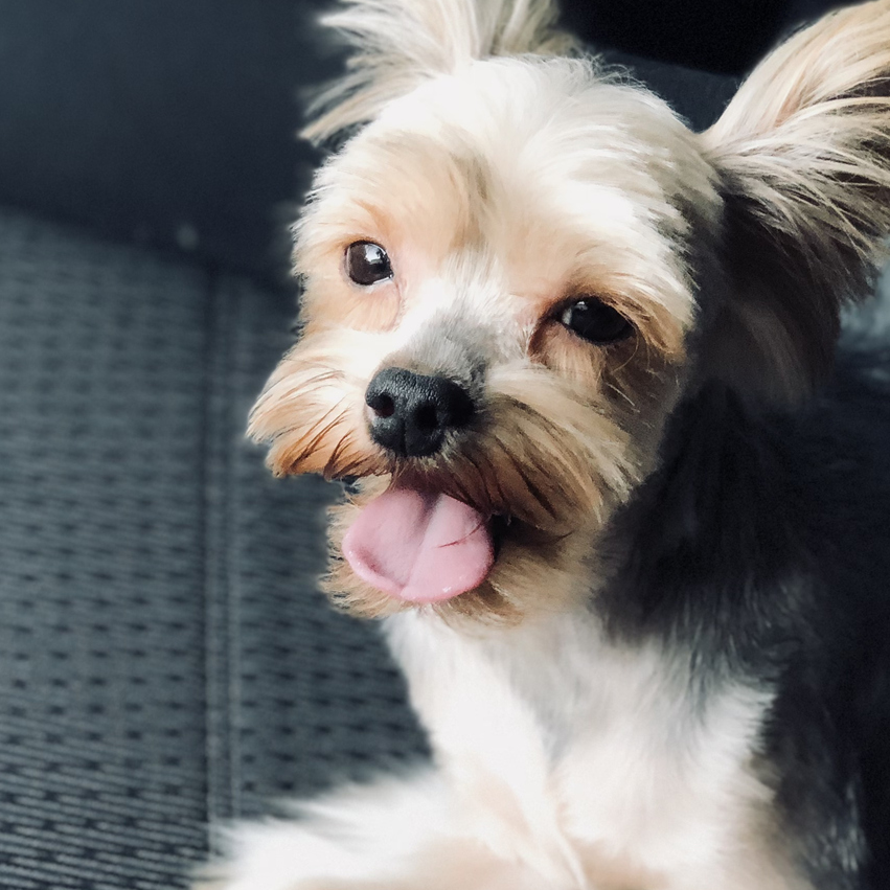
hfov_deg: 16.1
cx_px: 375
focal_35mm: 108
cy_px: 306
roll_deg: +4.3
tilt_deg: -34.4
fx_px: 3142
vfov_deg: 16.1
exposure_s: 1/60
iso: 80
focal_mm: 6
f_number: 2.4
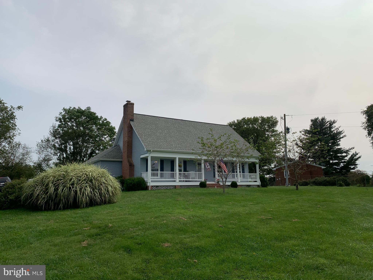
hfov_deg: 67.3
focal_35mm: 26
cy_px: 140
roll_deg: +0.6
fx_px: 280
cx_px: 186
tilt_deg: +8.4
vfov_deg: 53.1
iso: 25
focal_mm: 4.25
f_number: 1.8
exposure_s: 1/6897
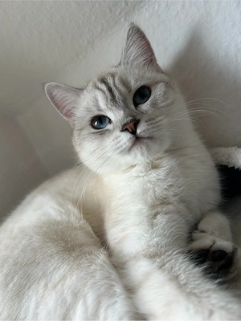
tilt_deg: -5.1
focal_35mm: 26
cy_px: 160
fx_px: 241
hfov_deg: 53.1
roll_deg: +28.3
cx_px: 120
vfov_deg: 67.3
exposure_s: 1/100
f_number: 1.5
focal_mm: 5.7
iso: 64
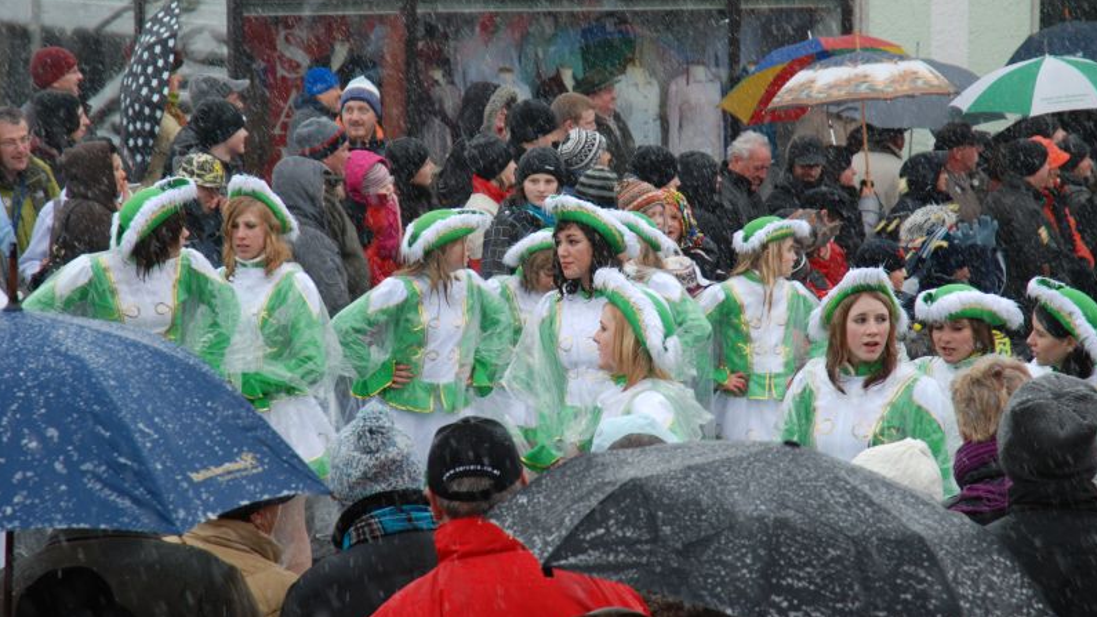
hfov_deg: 16.0
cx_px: 551
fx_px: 3913
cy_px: 252
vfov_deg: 9.0
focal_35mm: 135
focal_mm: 85
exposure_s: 1/100
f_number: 8
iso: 250
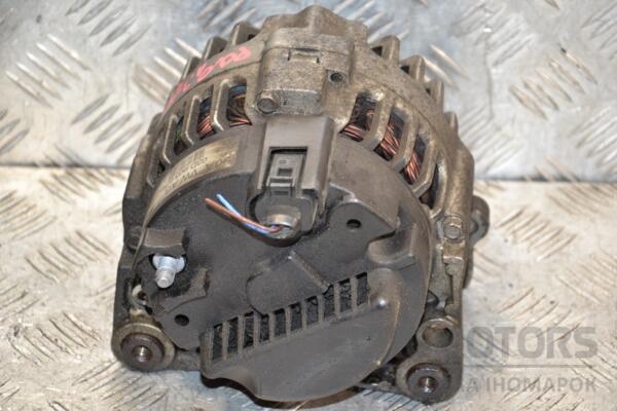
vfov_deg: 9.9
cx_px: 308
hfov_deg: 14.9
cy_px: 206
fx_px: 2365
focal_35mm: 138
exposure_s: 1/100
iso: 800
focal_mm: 92
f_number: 5.6
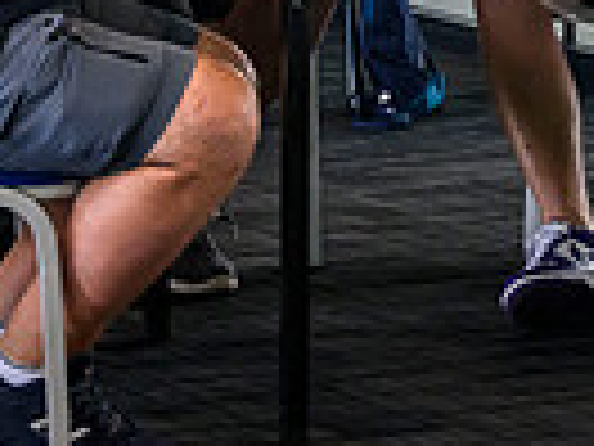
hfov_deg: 5.9
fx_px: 5731
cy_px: -441
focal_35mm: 334
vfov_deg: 4.4
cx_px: 816
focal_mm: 70
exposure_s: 1/500
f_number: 2.8
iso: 3200
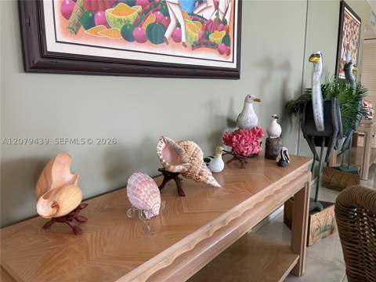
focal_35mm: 25
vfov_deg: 54.9
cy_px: 141
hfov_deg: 69.4
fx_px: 272
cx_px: 188
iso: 80
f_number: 1.6
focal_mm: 5.1
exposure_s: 1/60
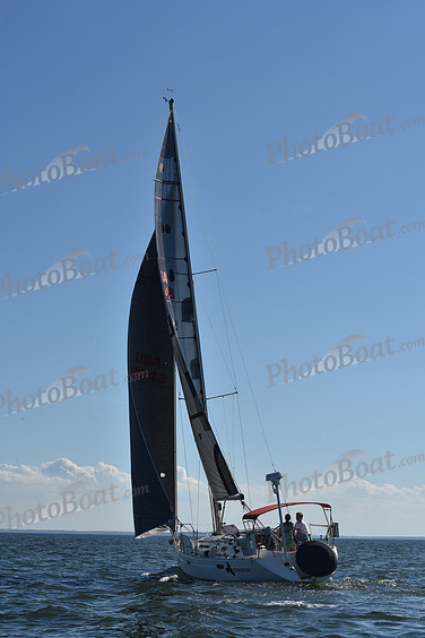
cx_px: 207
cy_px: 316
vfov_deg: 28.1
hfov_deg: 18.9
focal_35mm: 72
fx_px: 1275
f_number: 11
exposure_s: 1/1250
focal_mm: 70
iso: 320
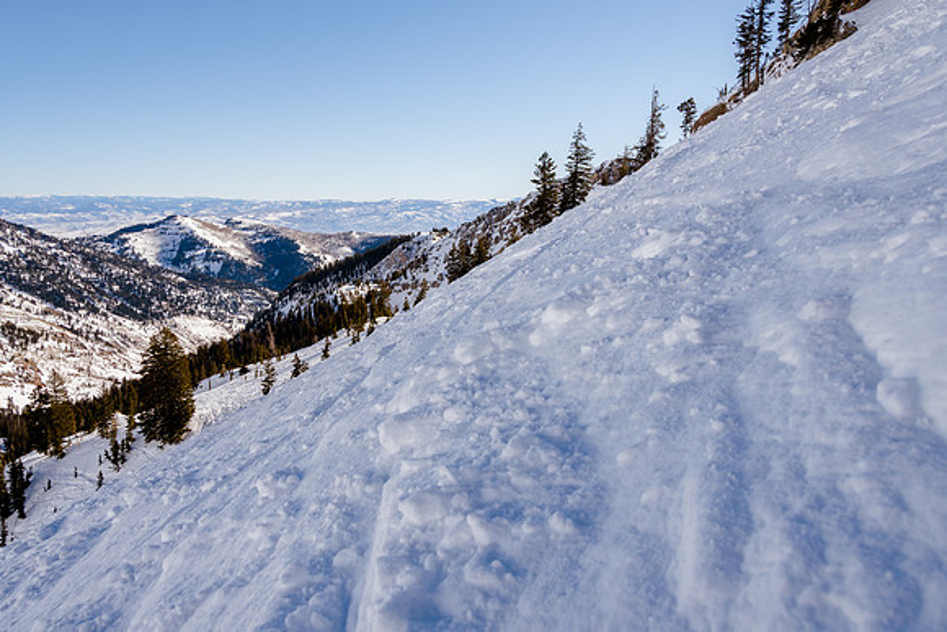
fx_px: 710
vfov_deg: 48.0
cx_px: 474
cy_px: 316
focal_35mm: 27
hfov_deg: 67.4
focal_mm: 18
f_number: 8
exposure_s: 1/640
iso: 160
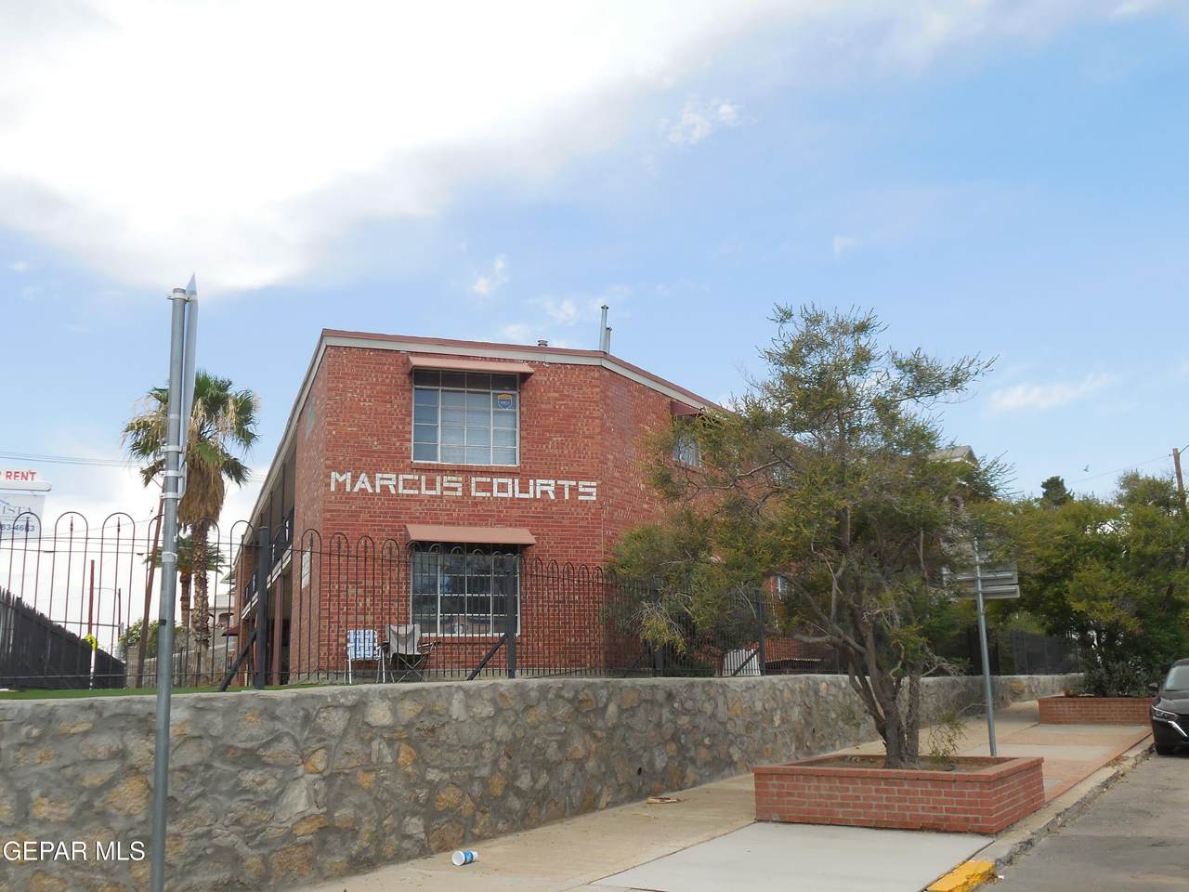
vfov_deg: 41.8
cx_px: 594
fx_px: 1168
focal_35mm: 34
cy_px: 446
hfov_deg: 54.0
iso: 125
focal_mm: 6
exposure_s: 1/500
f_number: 4.2
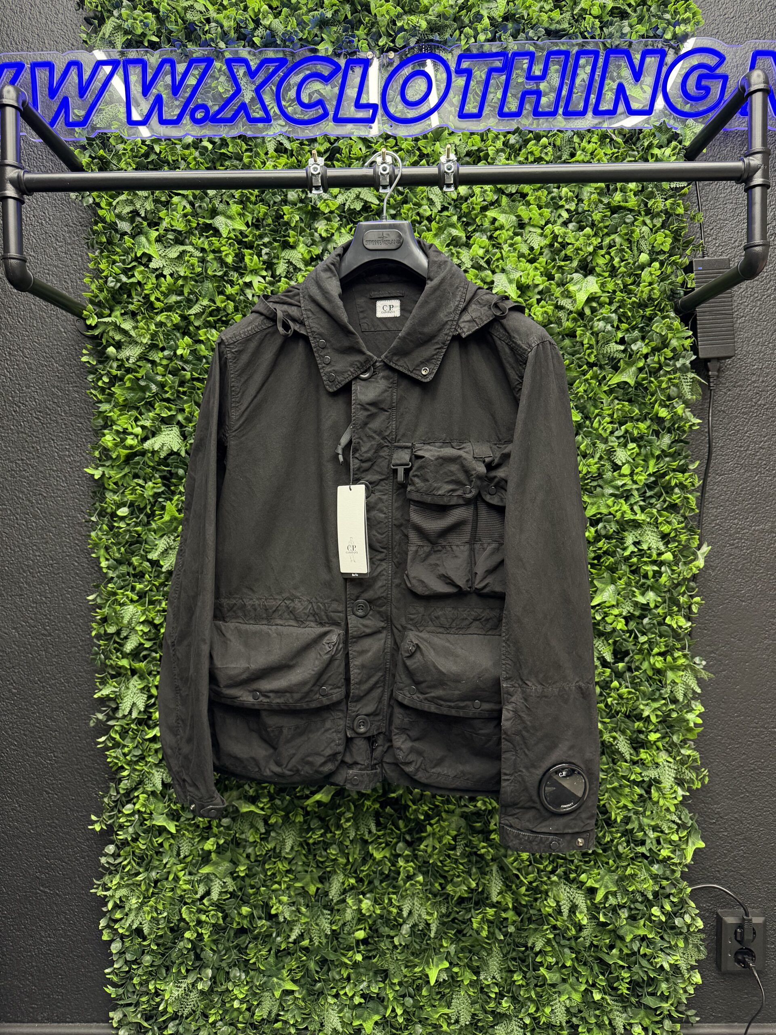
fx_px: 717
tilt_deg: -2.4
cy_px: 518
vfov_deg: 71.6
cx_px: 388
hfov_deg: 56.8
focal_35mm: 24
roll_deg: -0.6
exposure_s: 1/50
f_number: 1.78
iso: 250
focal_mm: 6.76
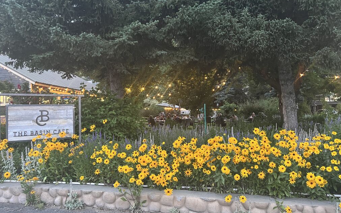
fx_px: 260
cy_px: 105
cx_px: 173
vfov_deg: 44.5
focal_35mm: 28
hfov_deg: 66.5
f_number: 1.5
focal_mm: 5.7
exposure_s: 1/30
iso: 500
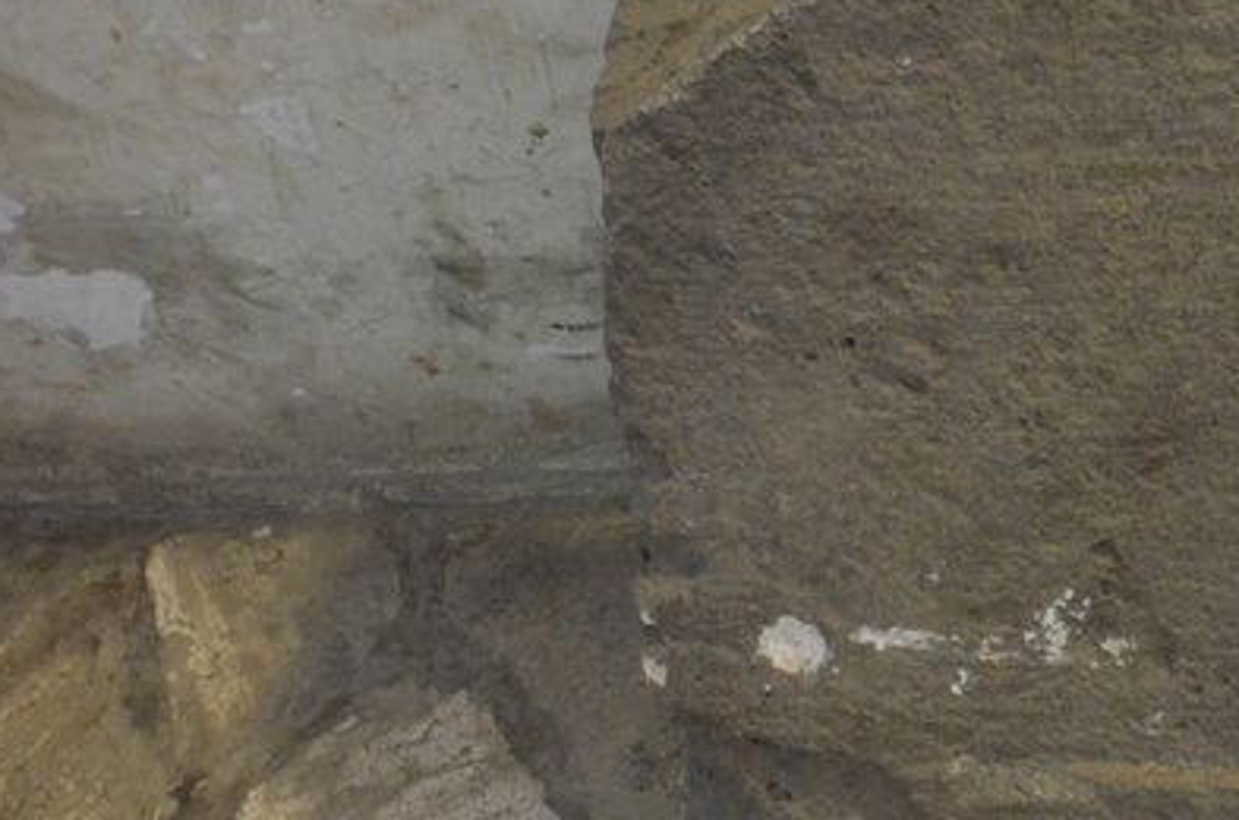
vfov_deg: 12.7
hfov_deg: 18.1
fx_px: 3674
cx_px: 1510
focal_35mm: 107
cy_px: 224
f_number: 4.5
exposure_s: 1/8
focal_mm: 28
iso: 3200
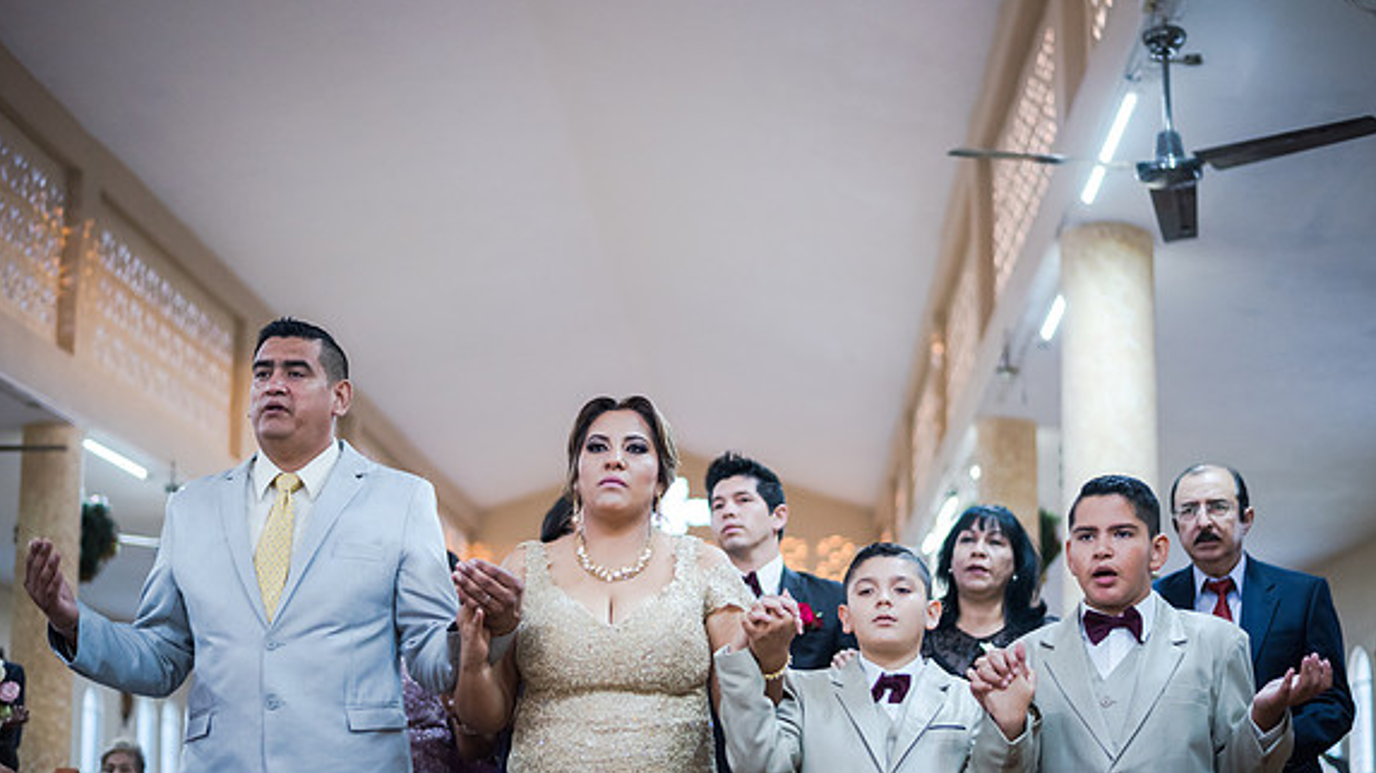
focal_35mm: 53
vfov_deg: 22.6
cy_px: 453
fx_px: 1933
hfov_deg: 39.2
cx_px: 694
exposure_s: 1/200
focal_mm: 50
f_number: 1.8
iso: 1600
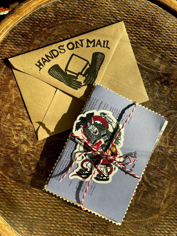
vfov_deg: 67.3
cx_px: 88
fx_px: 177
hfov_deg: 53.1
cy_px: 118
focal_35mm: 26
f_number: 1.6
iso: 32
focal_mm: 4.2
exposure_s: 1/587
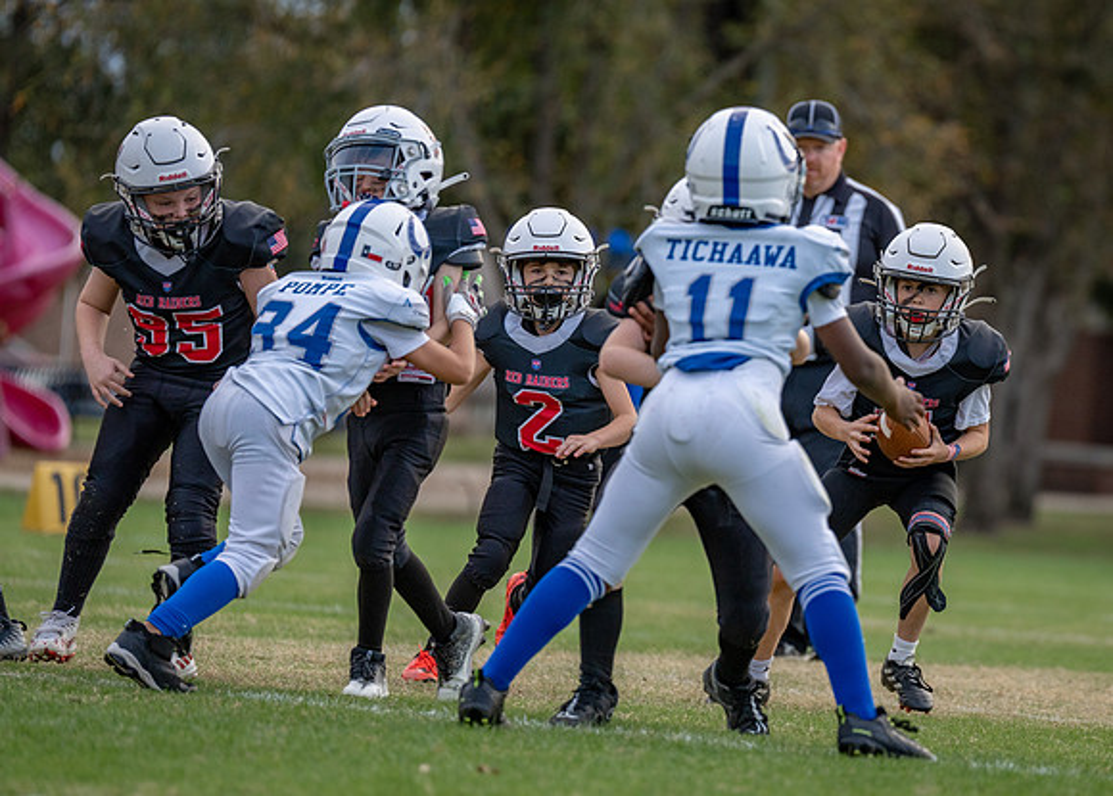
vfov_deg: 4.7
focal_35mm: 307
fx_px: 9696
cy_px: 388
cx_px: 854
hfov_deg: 6.6
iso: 400
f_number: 2.8
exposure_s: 1/1250
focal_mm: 200
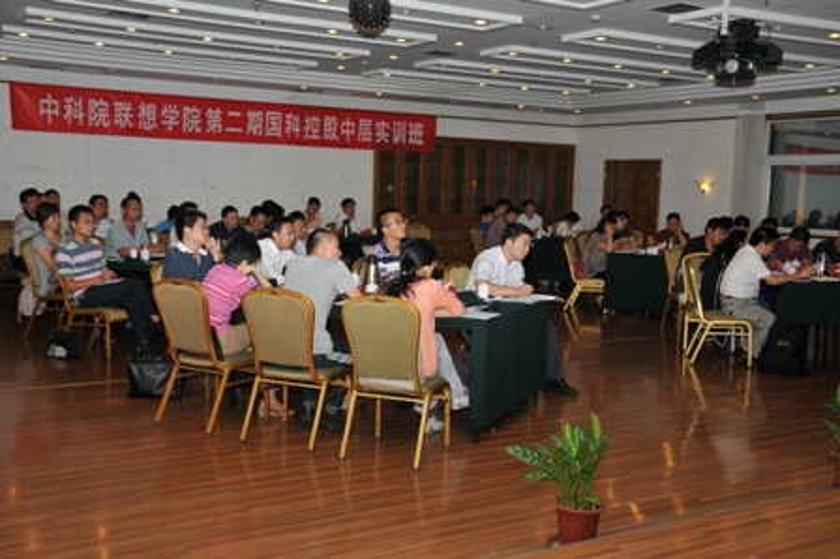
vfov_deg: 34.2
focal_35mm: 39
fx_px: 909
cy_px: 280
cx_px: 420
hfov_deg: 49.6
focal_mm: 26
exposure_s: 1/160
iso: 250
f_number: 4
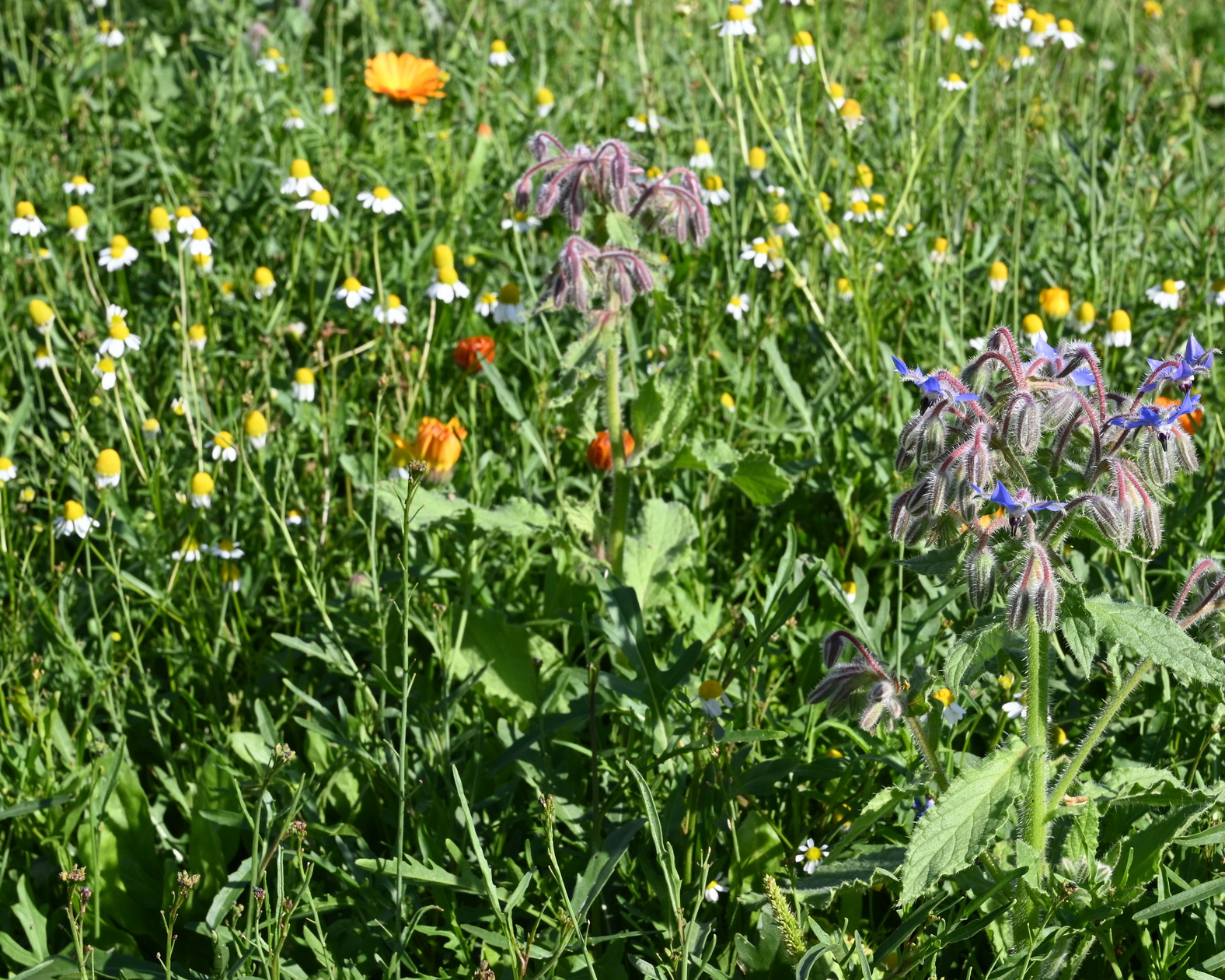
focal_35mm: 80
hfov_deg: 23.9
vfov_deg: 19.2
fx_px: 2900
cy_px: 493
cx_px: 589
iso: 320
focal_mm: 70
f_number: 16
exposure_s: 1/160
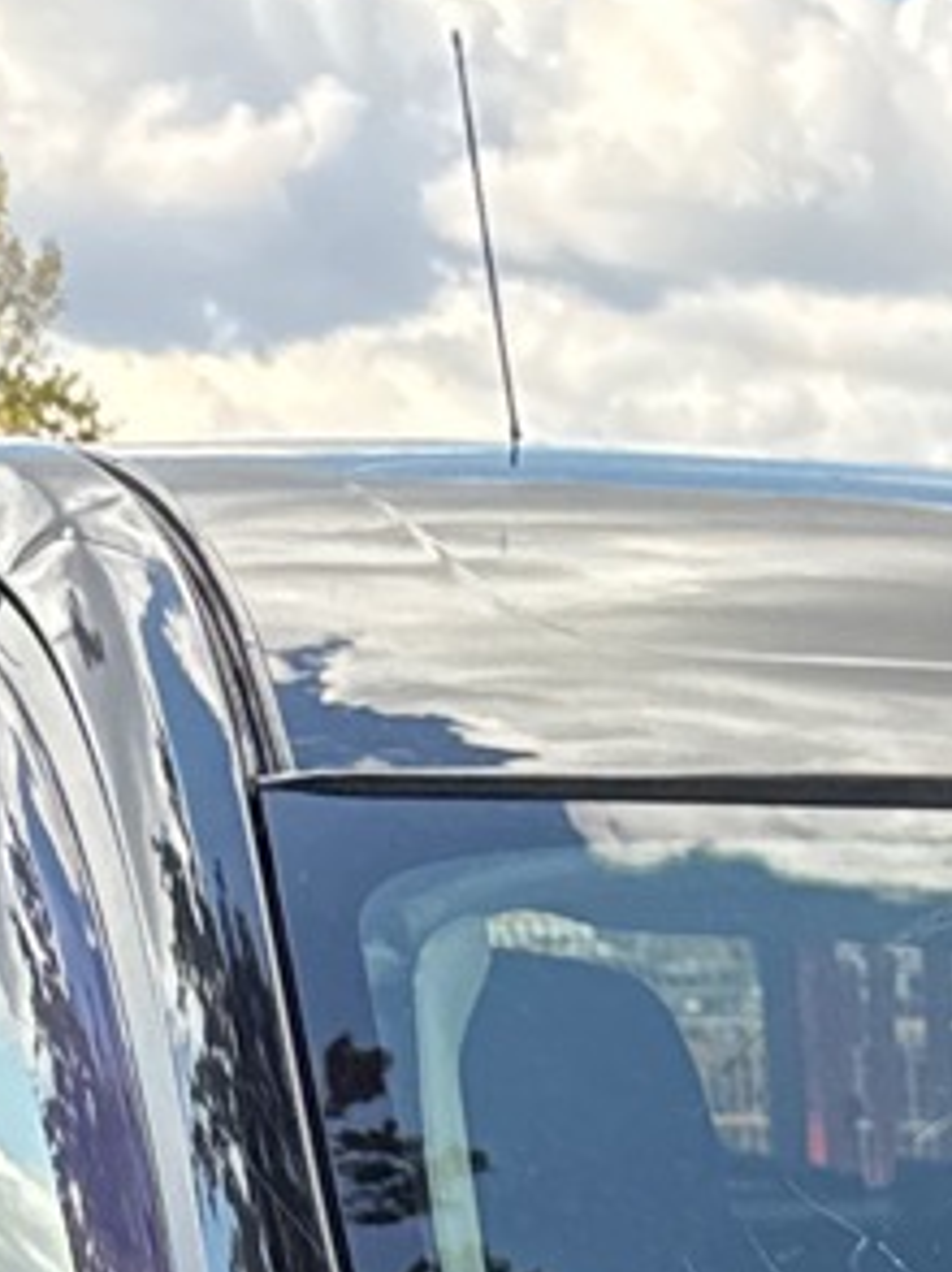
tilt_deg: -21.3
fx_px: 5398
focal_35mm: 147
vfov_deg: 10.7
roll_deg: -1.9
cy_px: 3414
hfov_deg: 8.8
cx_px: 2514
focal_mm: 6.76
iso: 80
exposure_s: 1/822
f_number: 1.78
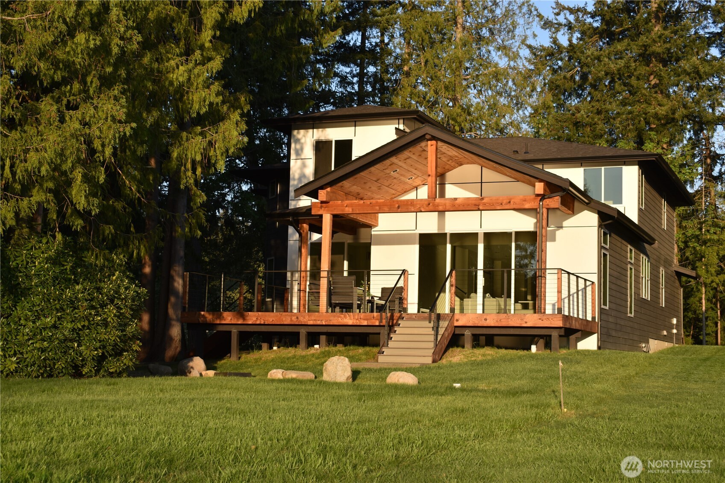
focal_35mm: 57
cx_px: 362
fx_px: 1148
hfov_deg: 35.1
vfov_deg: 23.8
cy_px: 242
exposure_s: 1/200
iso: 100
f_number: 8
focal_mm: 38
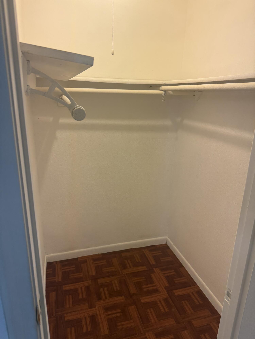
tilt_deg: -18.2
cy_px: 170
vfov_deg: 71.6
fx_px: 236
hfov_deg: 56.8
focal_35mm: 24
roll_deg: -1.1
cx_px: 128
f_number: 1.78
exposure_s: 1/120
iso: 160
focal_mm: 6.76
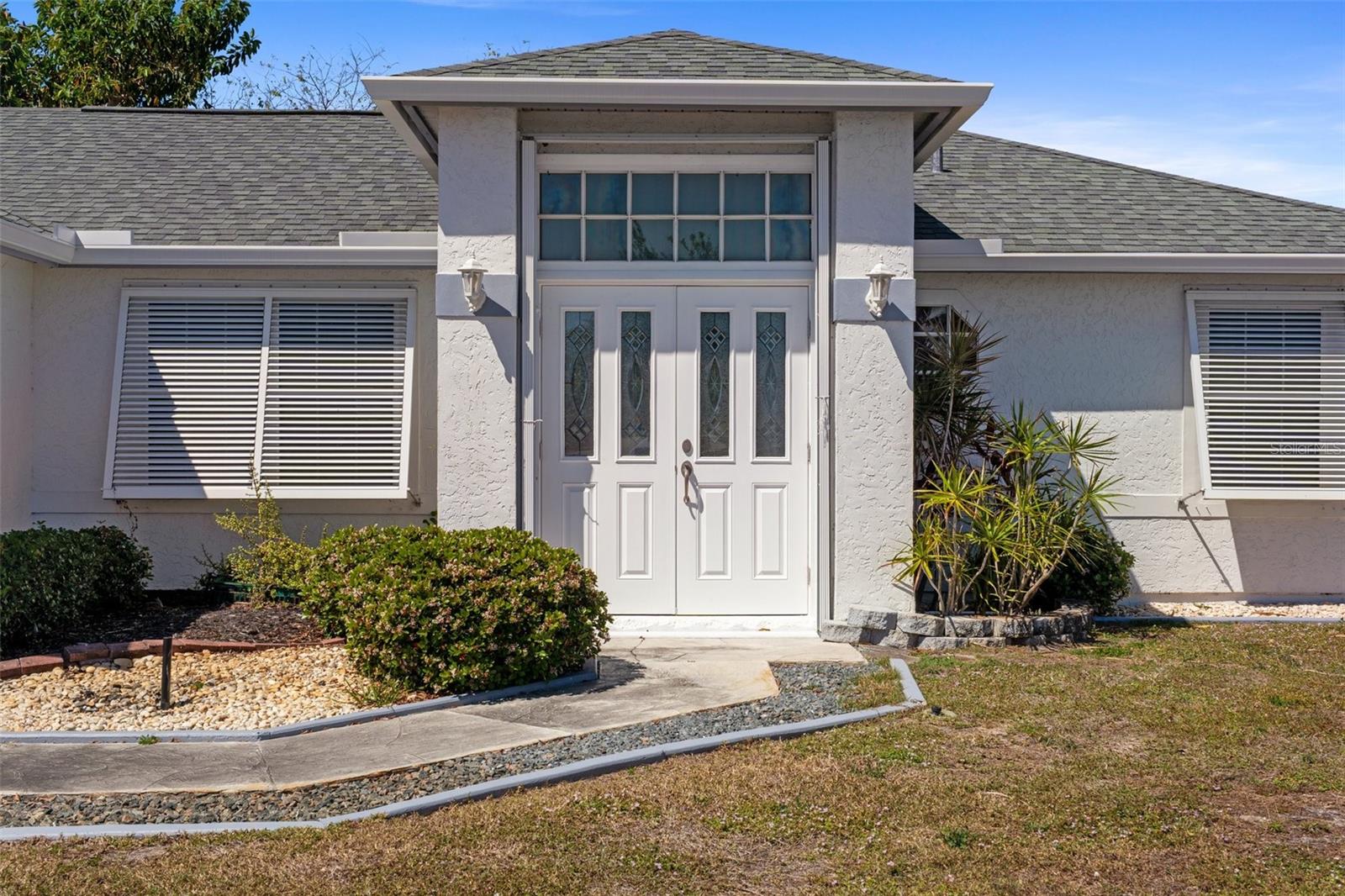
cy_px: 448
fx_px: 1597
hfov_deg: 45.7
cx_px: 672
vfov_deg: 31.3
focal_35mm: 43
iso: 100
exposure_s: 1/160
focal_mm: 28.5
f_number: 8
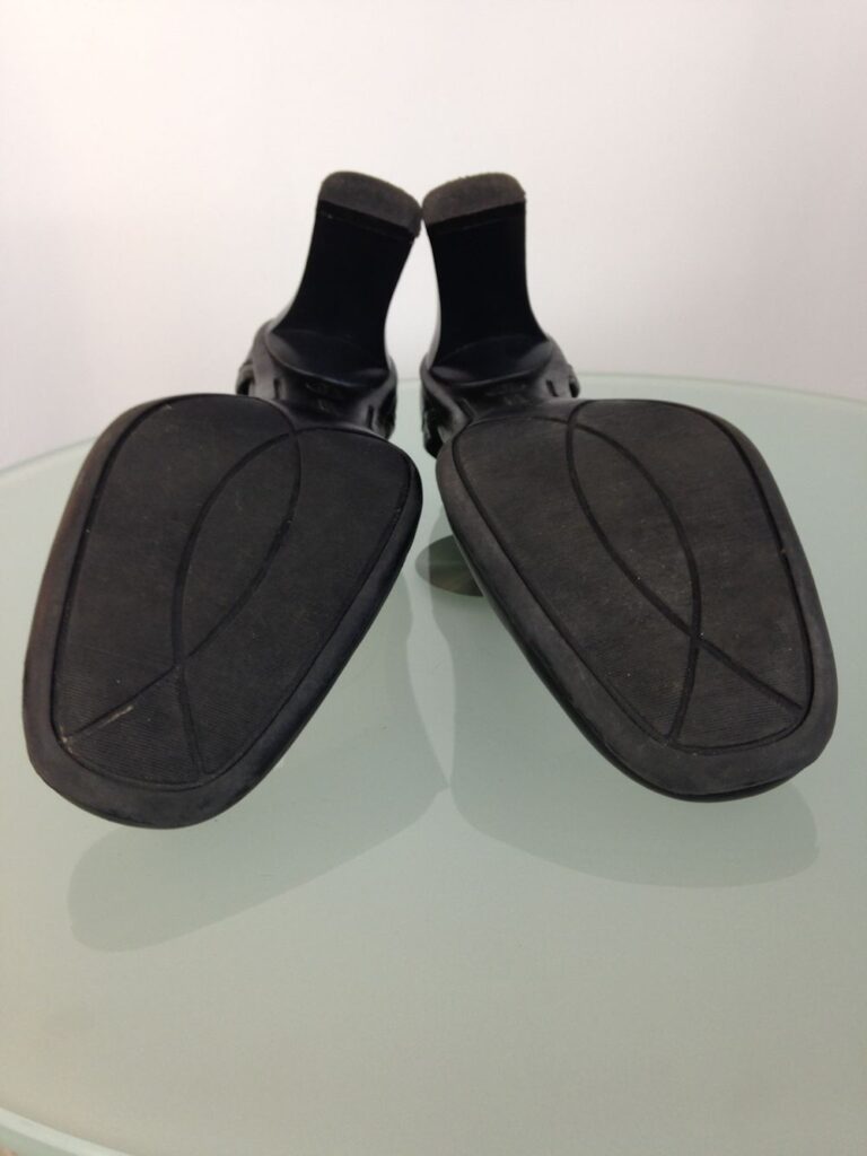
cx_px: 434
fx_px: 1102
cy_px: 578
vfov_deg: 55.4
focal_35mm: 33
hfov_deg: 42.9
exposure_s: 1/30
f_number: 2.4
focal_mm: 4.12
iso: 50
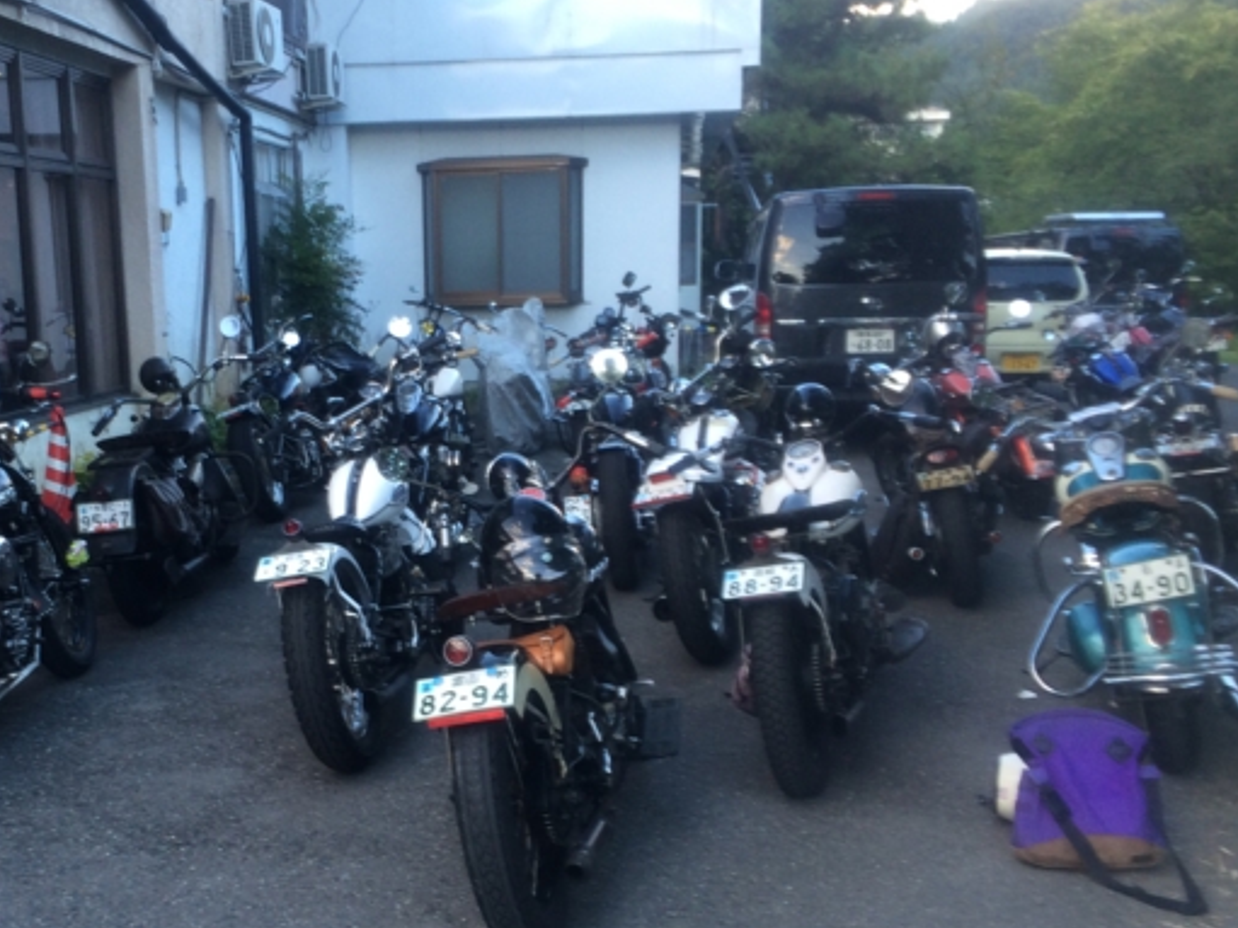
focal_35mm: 47
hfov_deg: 40.1
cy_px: 611
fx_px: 1681
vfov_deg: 30.7
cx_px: 439
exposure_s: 1/60
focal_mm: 4.12
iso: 50
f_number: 2.2
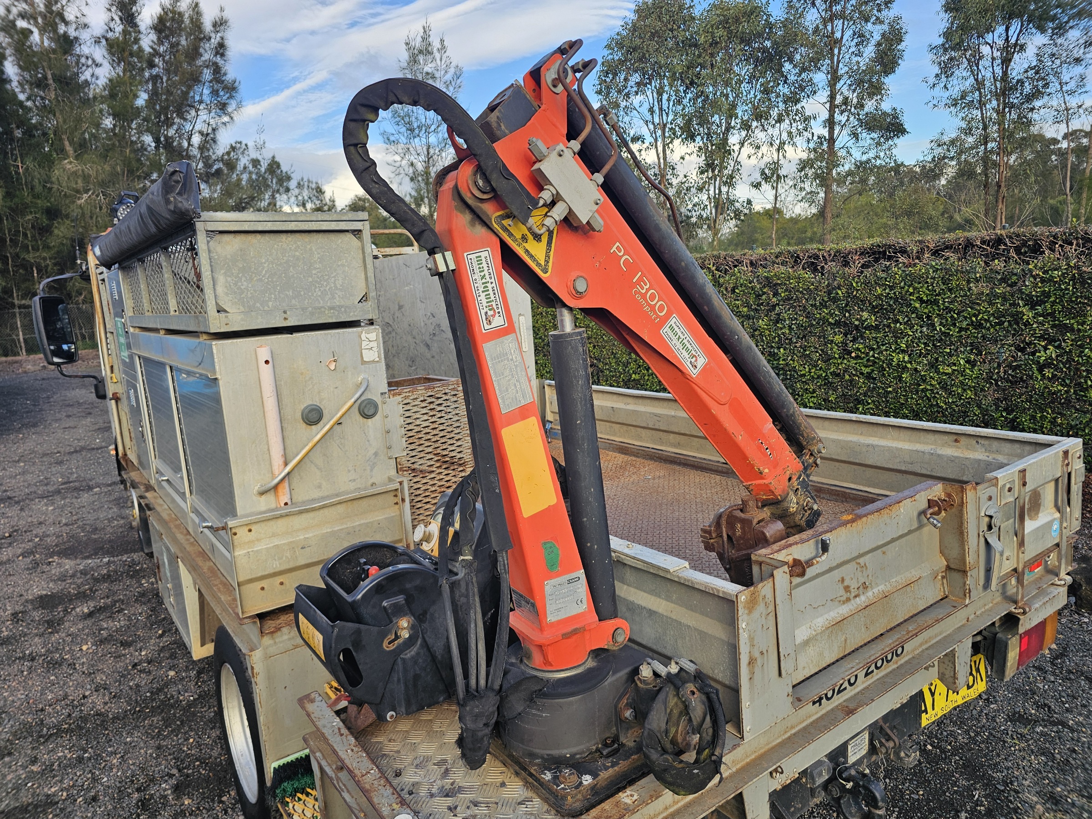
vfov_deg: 58.9
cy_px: 410
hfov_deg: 73.9
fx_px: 726
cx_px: 546
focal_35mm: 23
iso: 20
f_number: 1.7
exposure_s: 1/227
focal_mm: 6.3
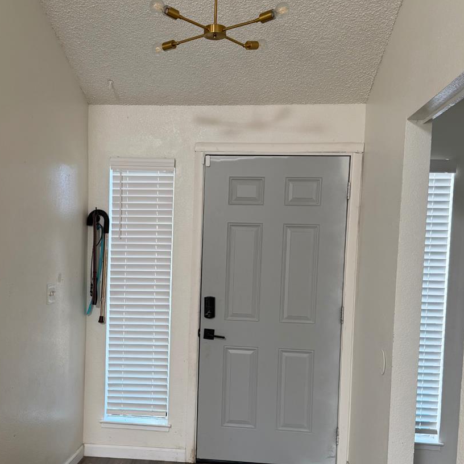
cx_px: 194
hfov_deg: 42.7
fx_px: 591
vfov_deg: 42.6
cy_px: 285
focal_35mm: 39
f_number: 1.78
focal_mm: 6.76
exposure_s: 1/104
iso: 200
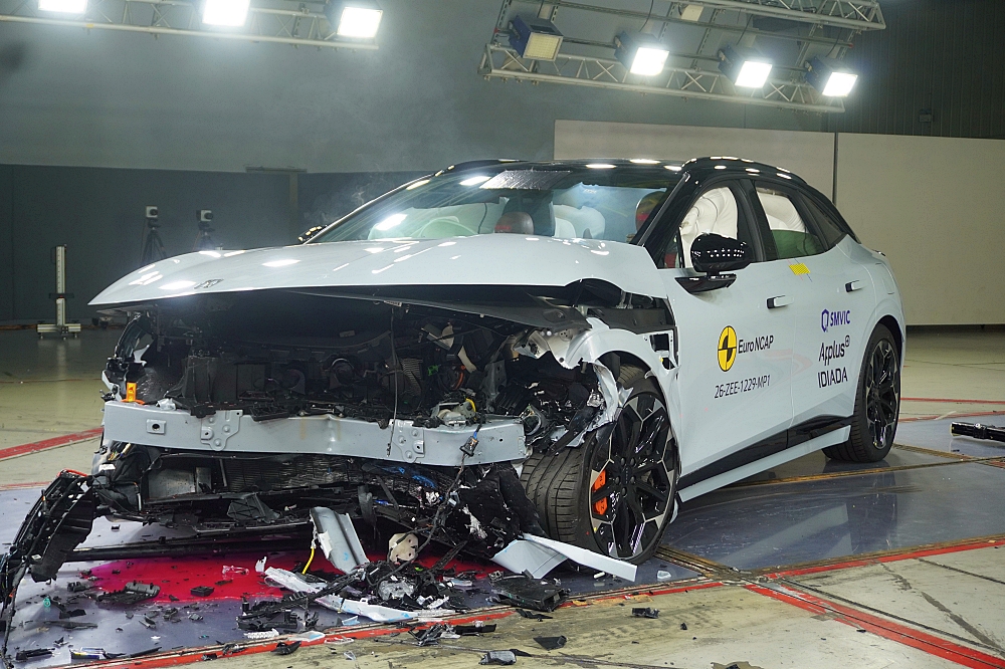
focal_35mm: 46
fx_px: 1298
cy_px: 334
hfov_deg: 42.3
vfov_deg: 28.9
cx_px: 502
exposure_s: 1/160
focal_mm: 31
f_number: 5
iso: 400
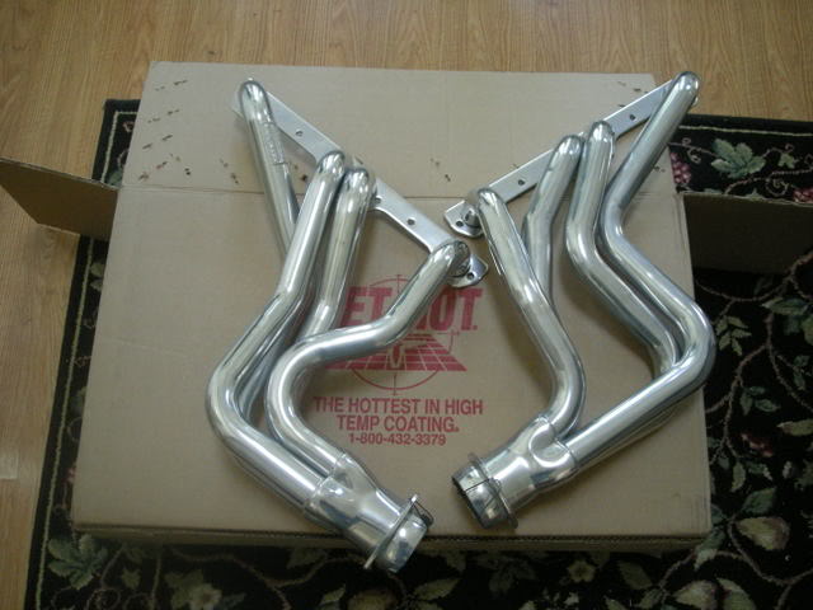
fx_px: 822
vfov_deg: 40.7
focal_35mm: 35
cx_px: 406
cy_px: 305
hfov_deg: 52.6
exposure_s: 1/60
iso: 278
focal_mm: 5.7
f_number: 2.8
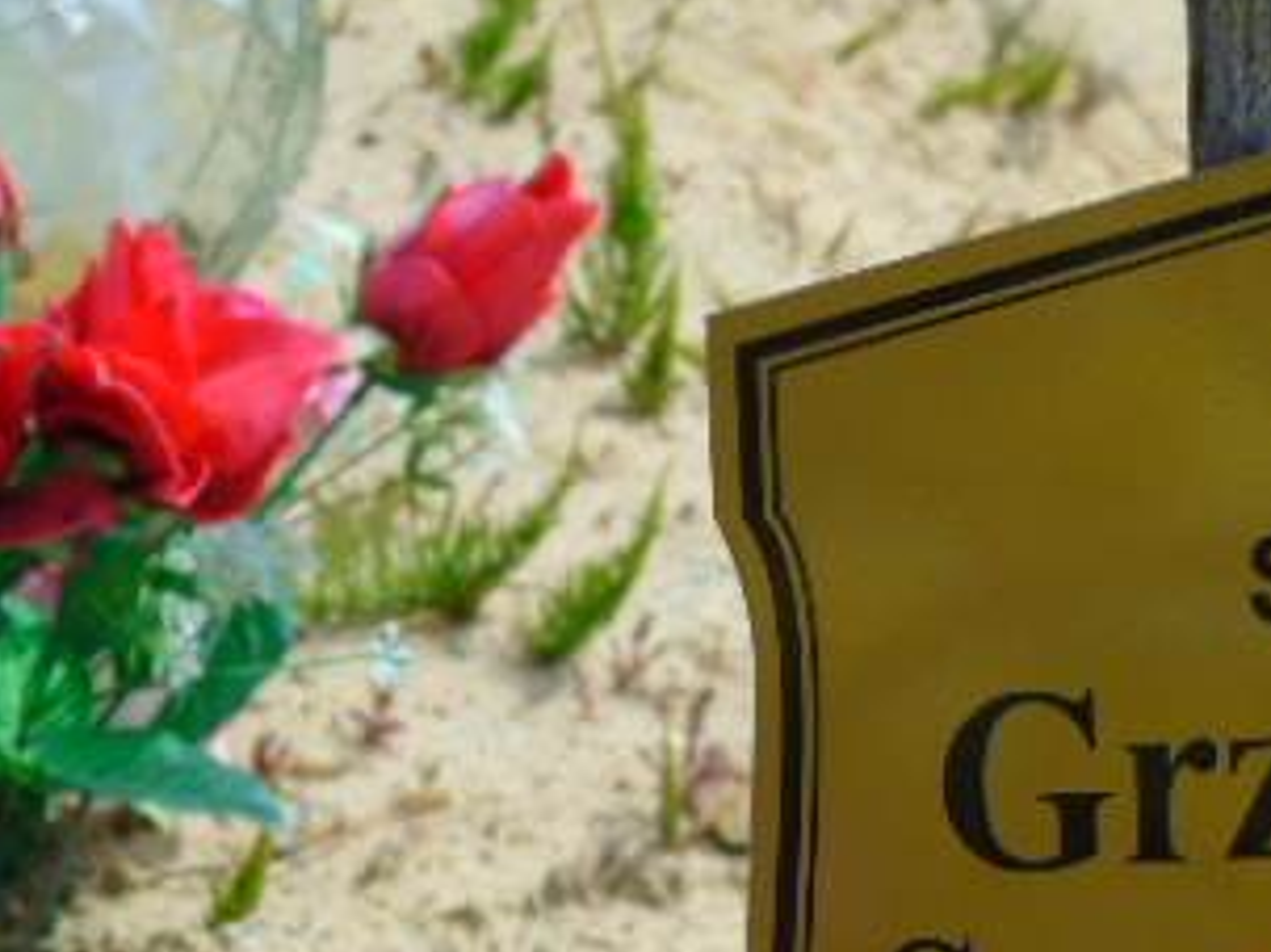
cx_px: 1338
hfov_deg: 6.6
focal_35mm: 300
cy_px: 923
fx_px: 11011
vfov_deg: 4.9
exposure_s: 1/500
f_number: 4.7
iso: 80
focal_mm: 25
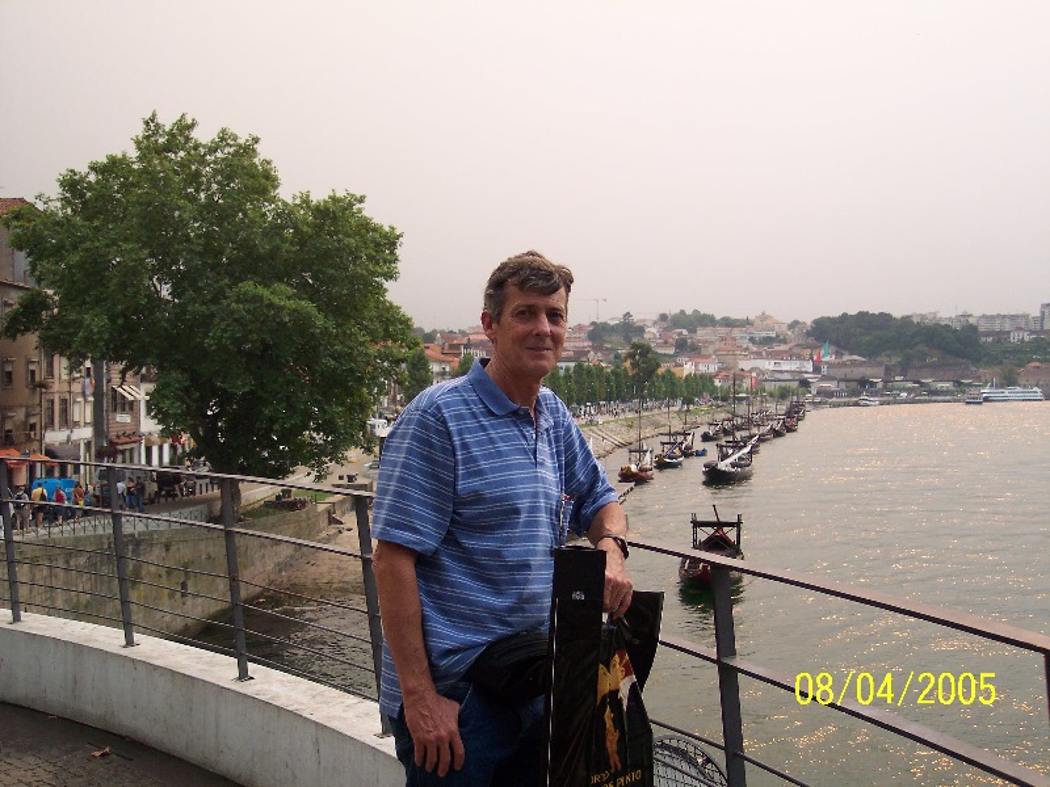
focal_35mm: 38
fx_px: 1153
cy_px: 394
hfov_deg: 49.0
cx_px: 525
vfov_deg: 37.7
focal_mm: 8
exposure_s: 1/500
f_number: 2.8
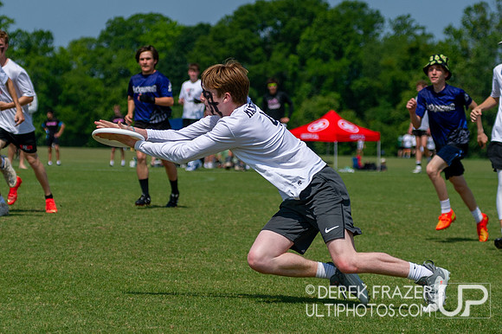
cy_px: 161
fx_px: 2750
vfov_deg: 7.0
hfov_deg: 10.4
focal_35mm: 197
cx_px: 189
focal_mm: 100
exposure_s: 1/3200
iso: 200
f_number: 4
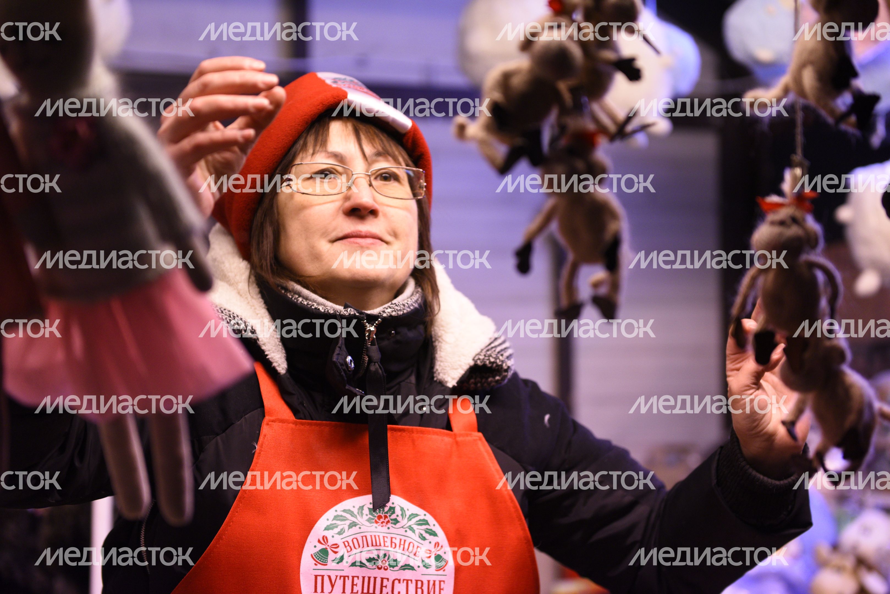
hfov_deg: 28.8
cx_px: 445
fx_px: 1731
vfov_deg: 19.5
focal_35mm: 70
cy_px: 297
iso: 1600
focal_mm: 70
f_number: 3.2
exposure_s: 1/250
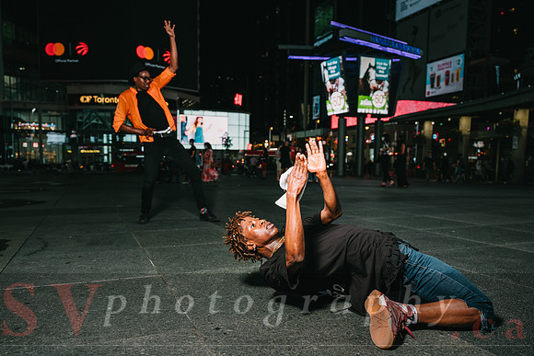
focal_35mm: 28
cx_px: 252
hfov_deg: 65.3
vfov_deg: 46.2
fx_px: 416
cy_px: 202
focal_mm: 32
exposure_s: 1/100
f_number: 4
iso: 400
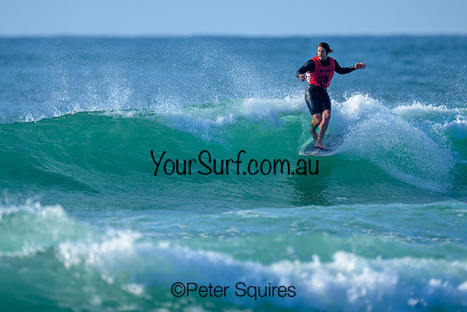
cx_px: 215
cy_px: 136
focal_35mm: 1100
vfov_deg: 1.3
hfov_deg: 1.9
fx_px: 14272
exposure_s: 1/2000
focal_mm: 800
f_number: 6.3
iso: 320
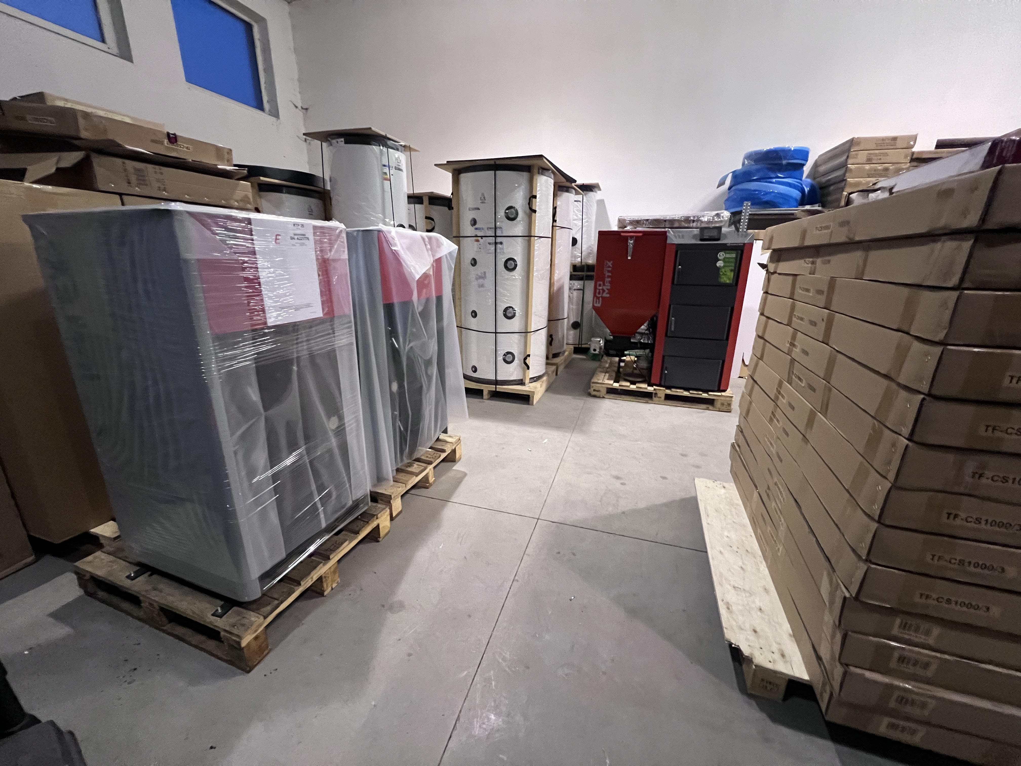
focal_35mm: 13
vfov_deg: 89.9
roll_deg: -0.8
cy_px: 383
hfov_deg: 106.2
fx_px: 383
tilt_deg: -16.4
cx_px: 510
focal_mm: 1.57
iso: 800
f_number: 1.8
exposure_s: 1/50
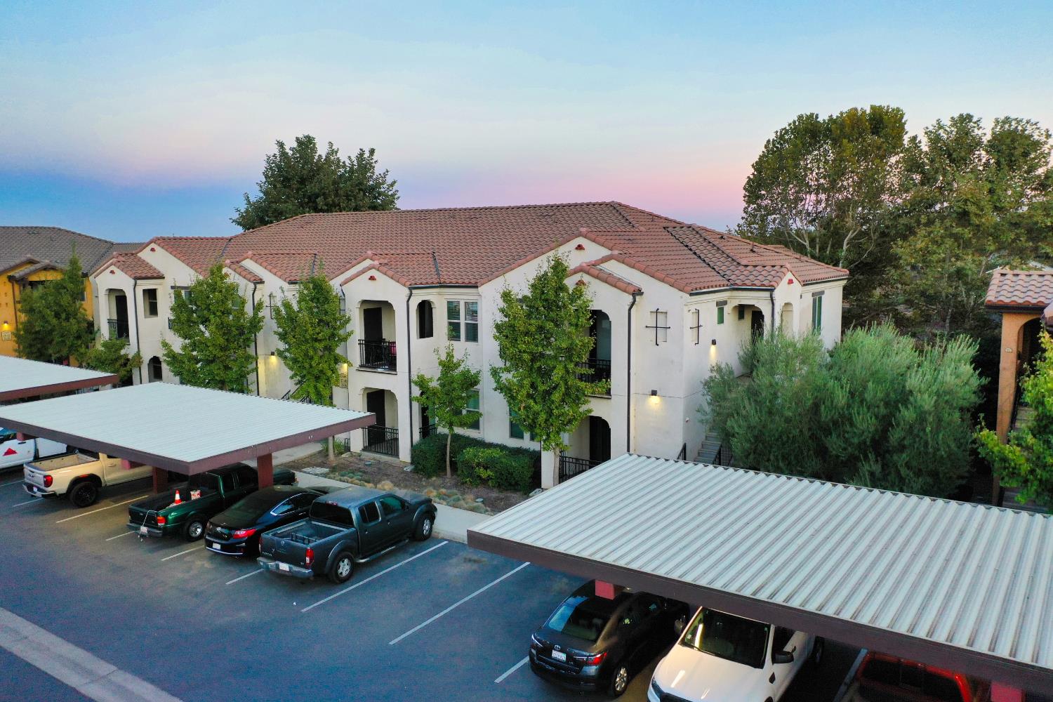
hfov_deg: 65.5
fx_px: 819
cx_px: 526
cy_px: 351
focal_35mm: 28
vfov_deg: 46.4
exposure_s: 1/30
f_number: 3.2
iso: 100
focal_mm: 10.26
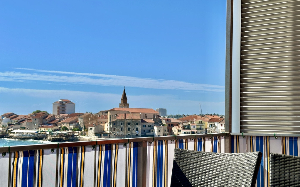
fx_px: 417
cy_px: 104
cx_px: 150
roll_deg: -0.2
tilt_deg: +1.5
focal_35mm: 51
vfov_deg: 25.3
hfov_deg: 39.6
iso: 64
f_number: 1.78
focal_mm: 6.86
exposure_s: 1/5263
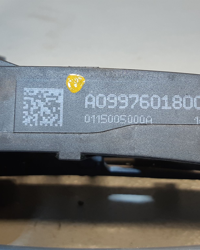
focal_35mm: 34
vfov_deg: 52.8
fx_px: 252
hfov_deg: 42.1
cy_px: 125
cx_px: 148
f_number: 1.7
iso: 64
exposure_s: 1/50
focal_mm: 3.93
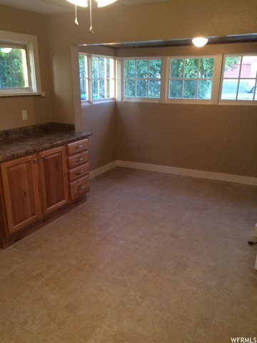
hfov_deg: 48.2
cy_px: 172
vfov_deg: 61.7
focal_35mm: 29
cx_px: 128
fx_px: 287
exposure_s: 1/30
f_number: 2.2
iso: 160
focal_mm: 4.15
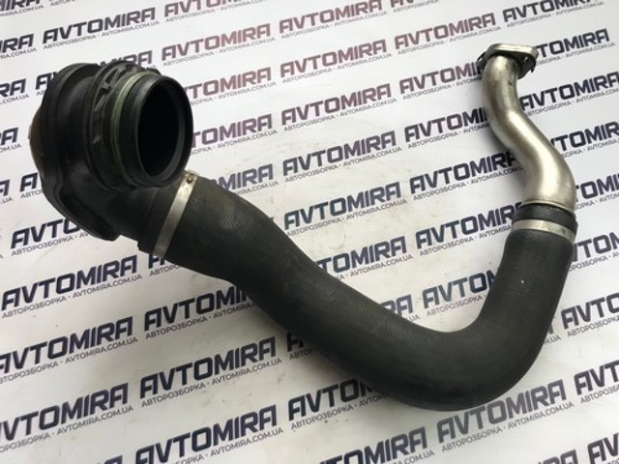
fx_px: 501
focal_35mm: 28
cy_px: 232
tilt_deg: -71.8
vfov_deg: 49.7
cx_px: 310
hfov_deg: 63.4
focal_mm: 3.99
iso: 20
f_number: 1.8
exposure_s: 1/141
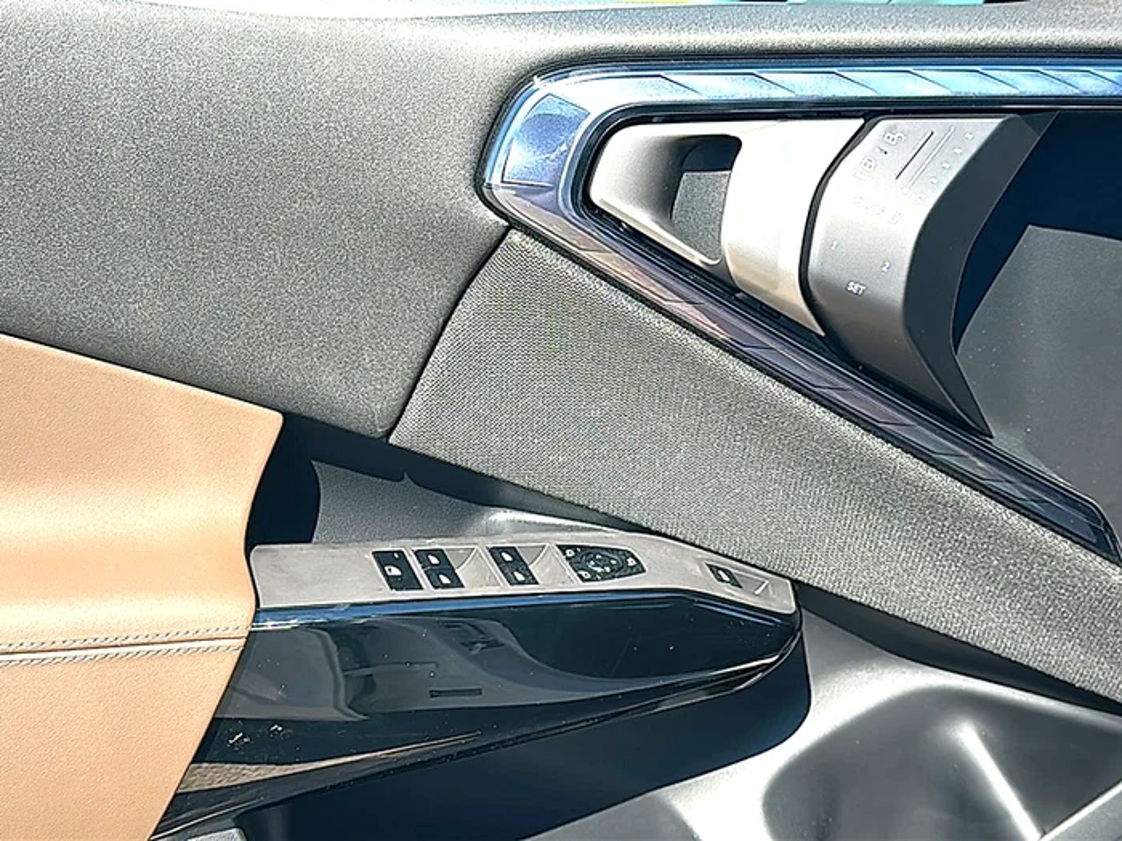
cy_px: 420
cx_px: 561
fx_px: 1394
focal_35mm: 43
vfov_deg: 33.6
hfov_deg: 43.9
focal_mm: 6.86
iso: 80
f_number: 1.78
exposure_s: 1/888
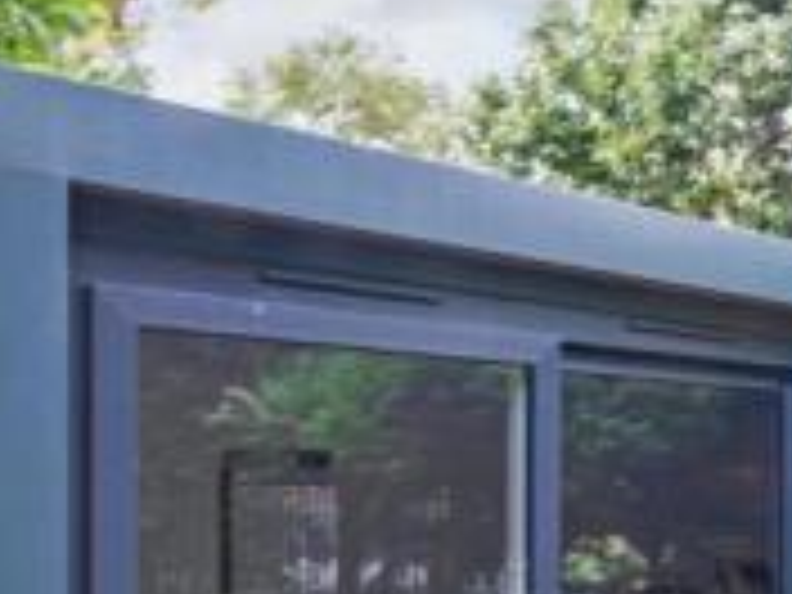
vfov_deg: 32.0
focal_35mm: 43
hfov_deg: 39.8
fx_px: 984
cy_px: 533
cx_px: 749
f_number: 11
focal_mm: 12
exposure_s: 1/4
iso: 100
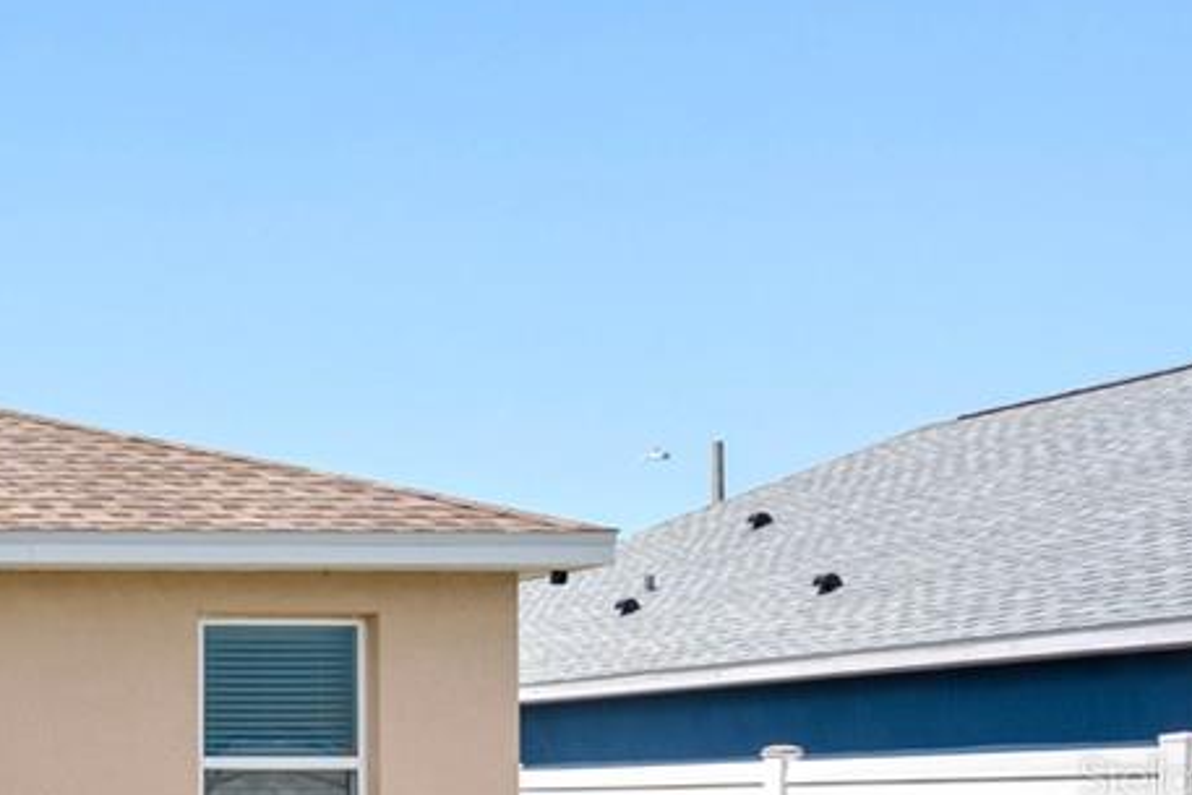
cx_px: -775
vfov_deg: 23.3
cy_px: 777
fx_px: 1855
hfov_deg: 24.0
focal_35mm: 56
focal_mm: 16
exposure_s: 1/60
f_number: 11
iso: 125
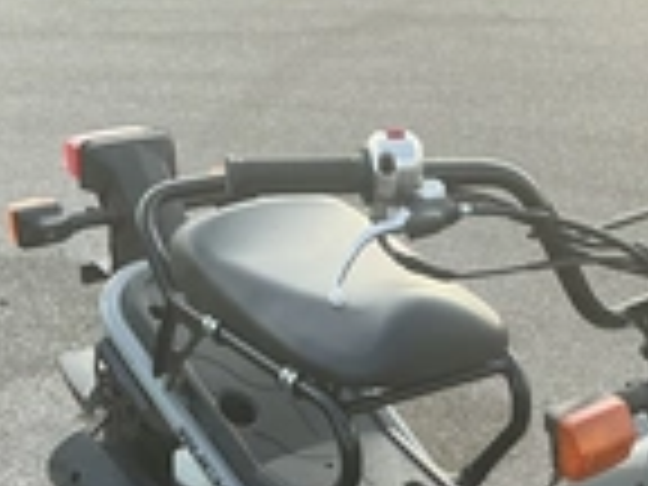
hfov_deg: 24.3
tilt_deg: -33.2
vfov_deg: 17.6
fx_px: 1460
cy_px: 648
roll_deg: +0.4
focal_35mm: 78
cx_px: 594
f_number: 1.8
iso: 16
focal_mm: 3
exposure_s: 1/123
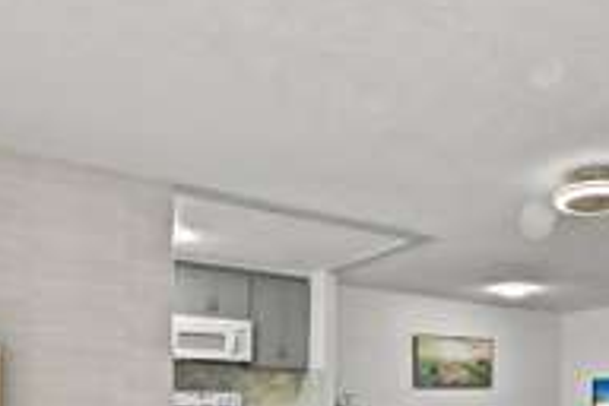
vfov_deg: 34.3
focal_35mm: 35
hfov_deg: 51.6
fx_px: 592
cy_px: 411
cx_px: 473
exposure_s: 1/50
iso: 1250
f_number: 9
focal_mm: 14
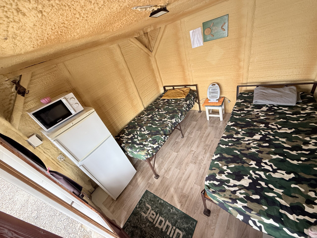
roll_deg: +20.7
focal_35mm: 14
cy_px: 119
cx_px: 158
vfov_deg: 85.7
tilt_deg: -32.0
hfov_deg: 102.1
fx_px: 128
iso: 160
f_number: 2.2
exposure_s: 1/99
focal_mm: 2.22
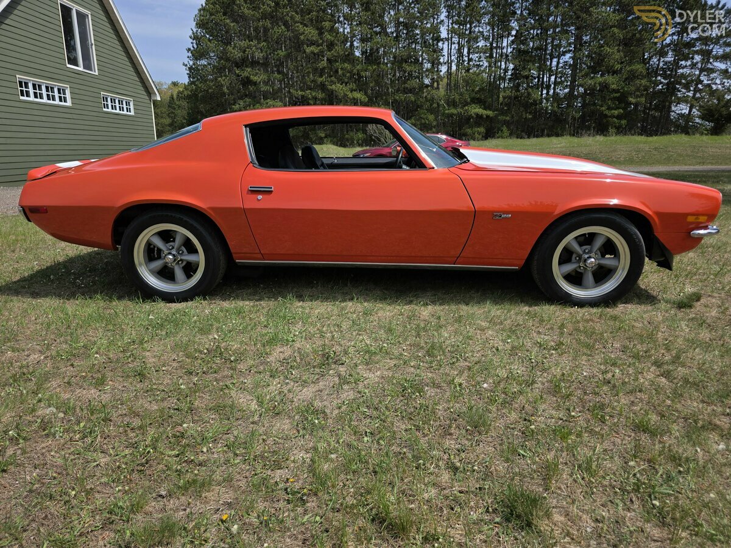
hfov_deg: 73.9
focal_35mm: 23
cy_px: 274
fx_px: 486
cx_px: 366
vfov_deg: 58.9
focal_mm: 6.3
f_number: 1.7
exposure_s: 1/6150
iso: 80
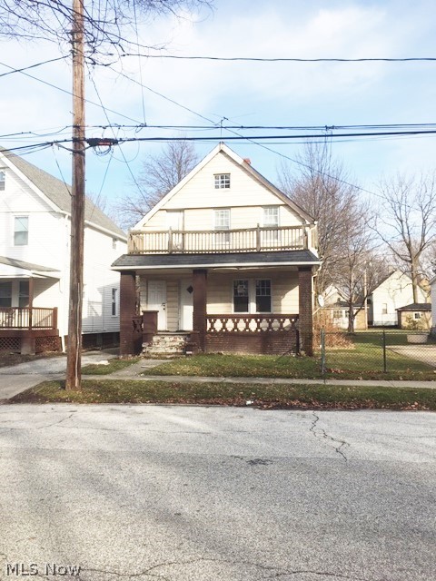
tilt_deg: +4.5
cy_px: 290
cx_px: 218
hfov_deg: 48.2
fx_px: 487
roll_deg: -0.3
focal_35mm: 29
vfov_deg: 61.7
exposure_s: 1/1026
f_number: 2.2
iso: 25
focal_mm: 4.15
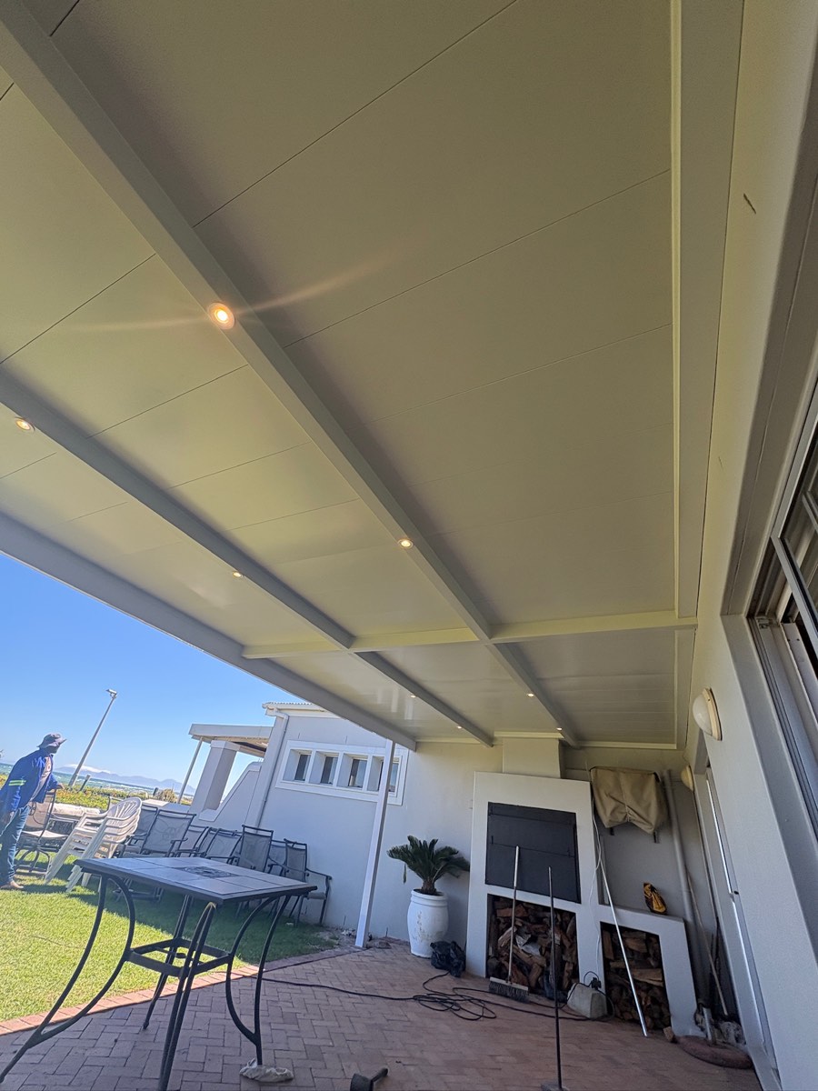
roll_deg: -10.8
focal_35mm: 14
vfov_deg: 102.1
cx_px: 409
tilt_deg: +32.8
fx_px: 441
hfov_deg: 85.7
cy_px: 546
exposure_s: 1/290
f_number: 2.2
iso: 64
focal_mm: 2.22
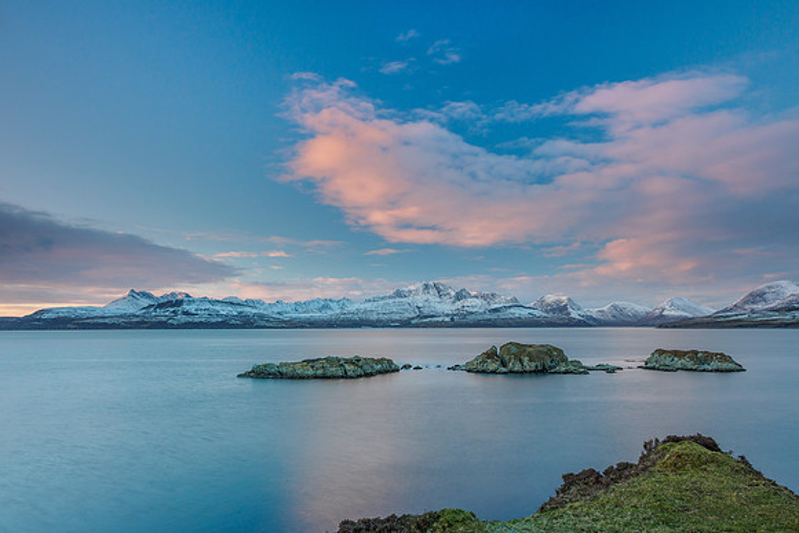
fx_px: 554
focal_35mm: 25
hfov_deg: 71.6
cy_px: 266
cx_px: 400
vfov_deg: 51.4
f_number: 7.1
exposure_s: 5
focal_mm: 12
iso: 200
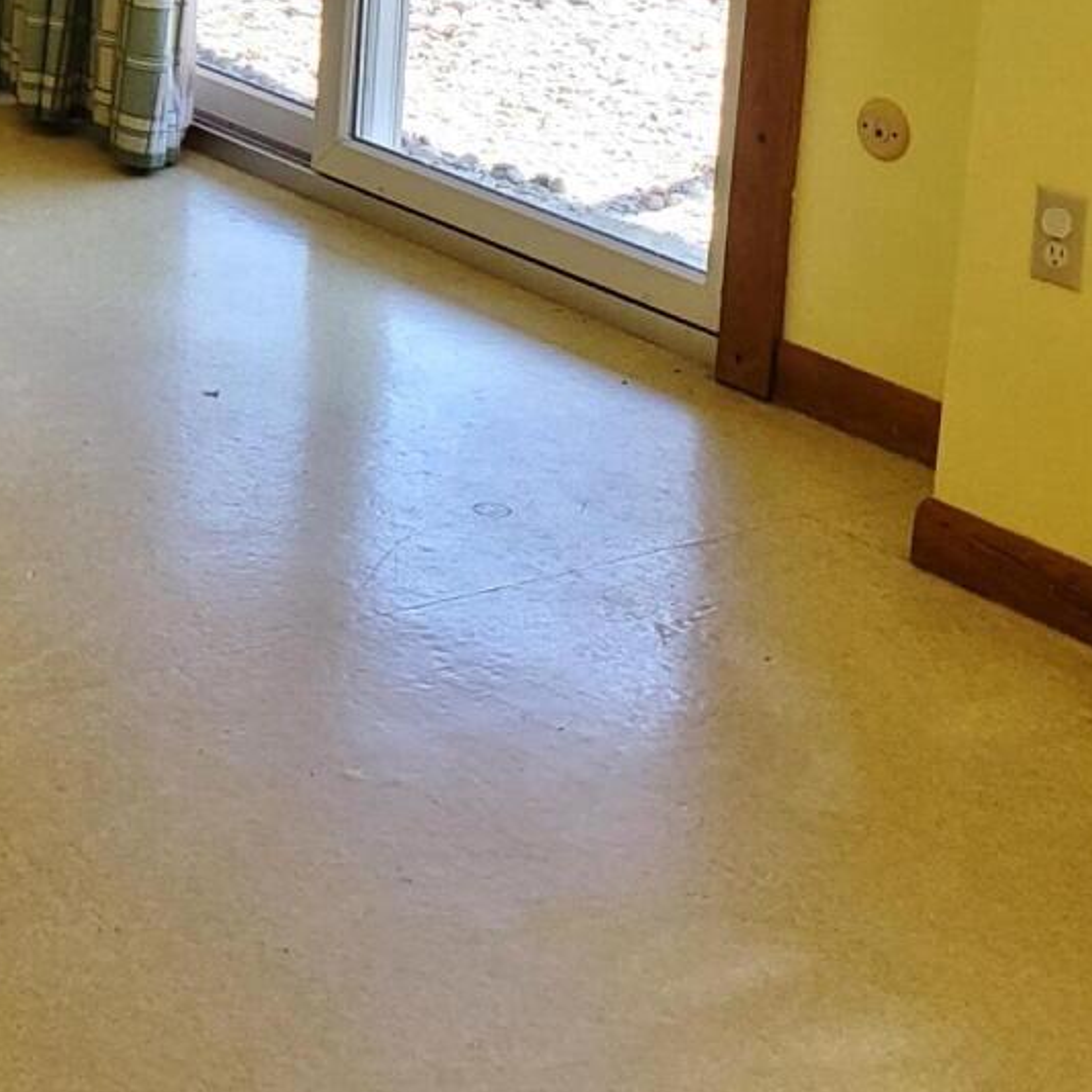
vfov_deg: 19.2
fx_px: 3069
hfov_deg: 18.5
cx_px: -397
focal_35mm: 86
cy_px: -168
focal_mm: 4.3
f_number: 2.4
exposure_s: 1/120
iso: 200
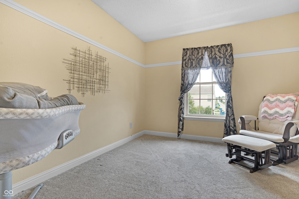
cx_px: 150
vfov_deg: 73.7
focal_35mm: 16
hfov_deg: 96.7
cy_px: 100
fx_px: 133
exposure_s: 1/25
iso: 400
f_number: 8
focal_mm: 16
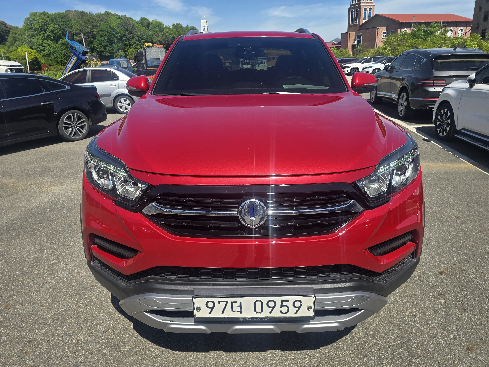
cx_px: 244
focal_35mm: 23
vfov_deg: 58.9
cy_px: 184
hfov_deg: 73.9
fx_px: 325
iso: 12
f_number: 1.7
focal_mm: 6.3
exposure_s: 1/675
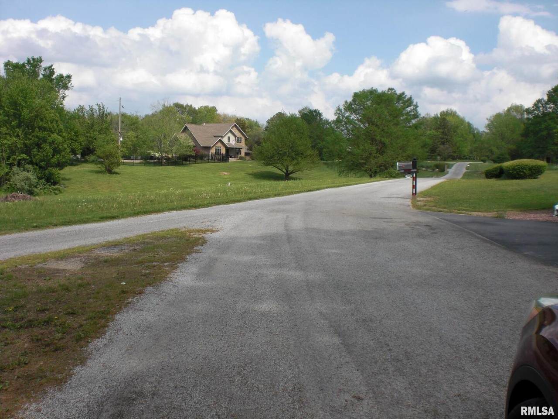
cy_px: 210
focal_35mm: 38
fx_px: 613
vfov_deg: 37.7
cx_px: 279
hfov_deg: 49.0
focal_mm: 6.3
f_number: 5.6
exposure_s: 1/400
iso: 64
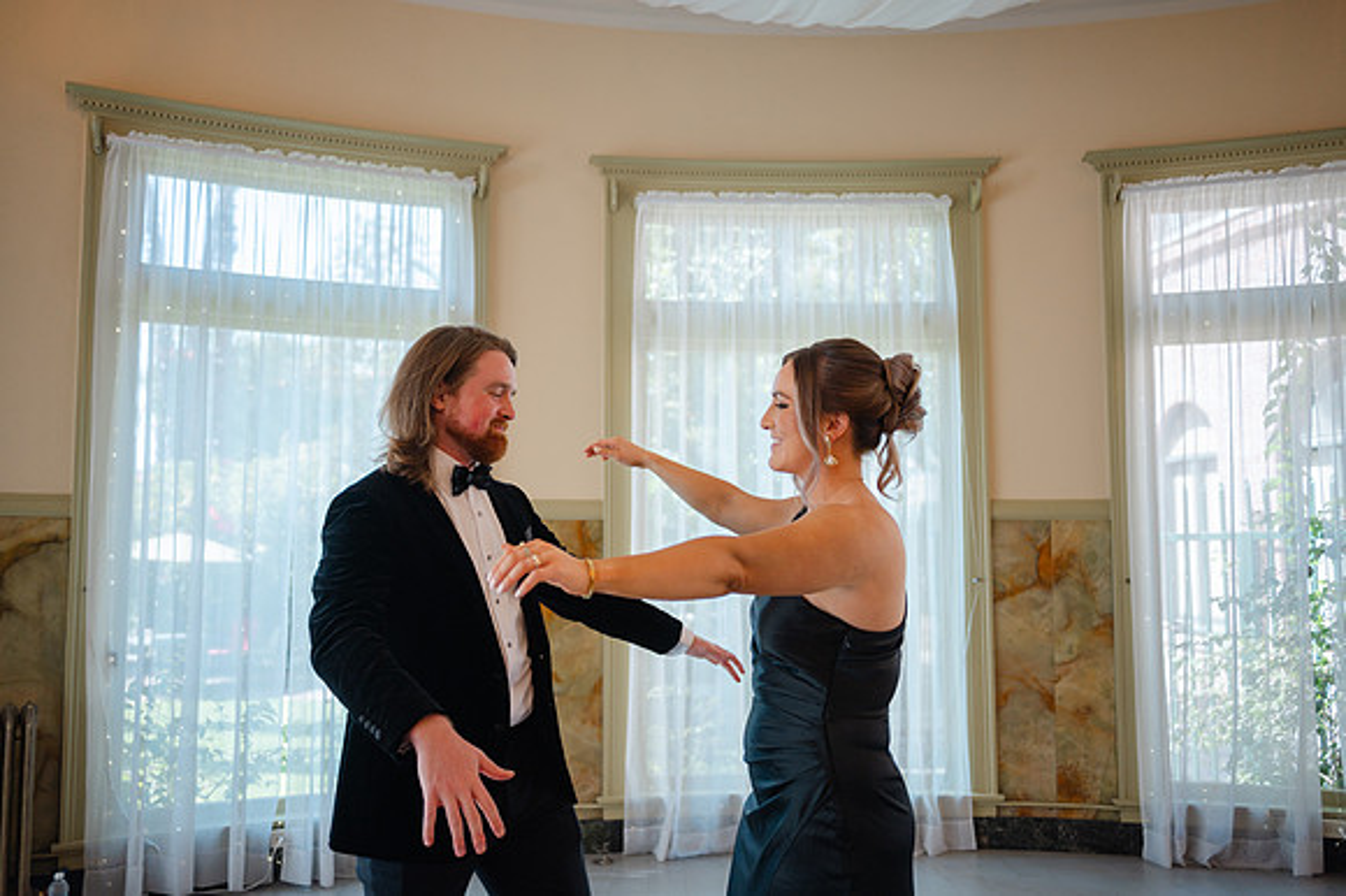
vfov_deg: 45.9
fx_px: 1058
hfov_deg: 64.9
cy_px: 448
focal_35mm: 28
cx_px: 673
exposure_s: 1/320
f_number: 2.8
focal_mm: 28
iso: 100
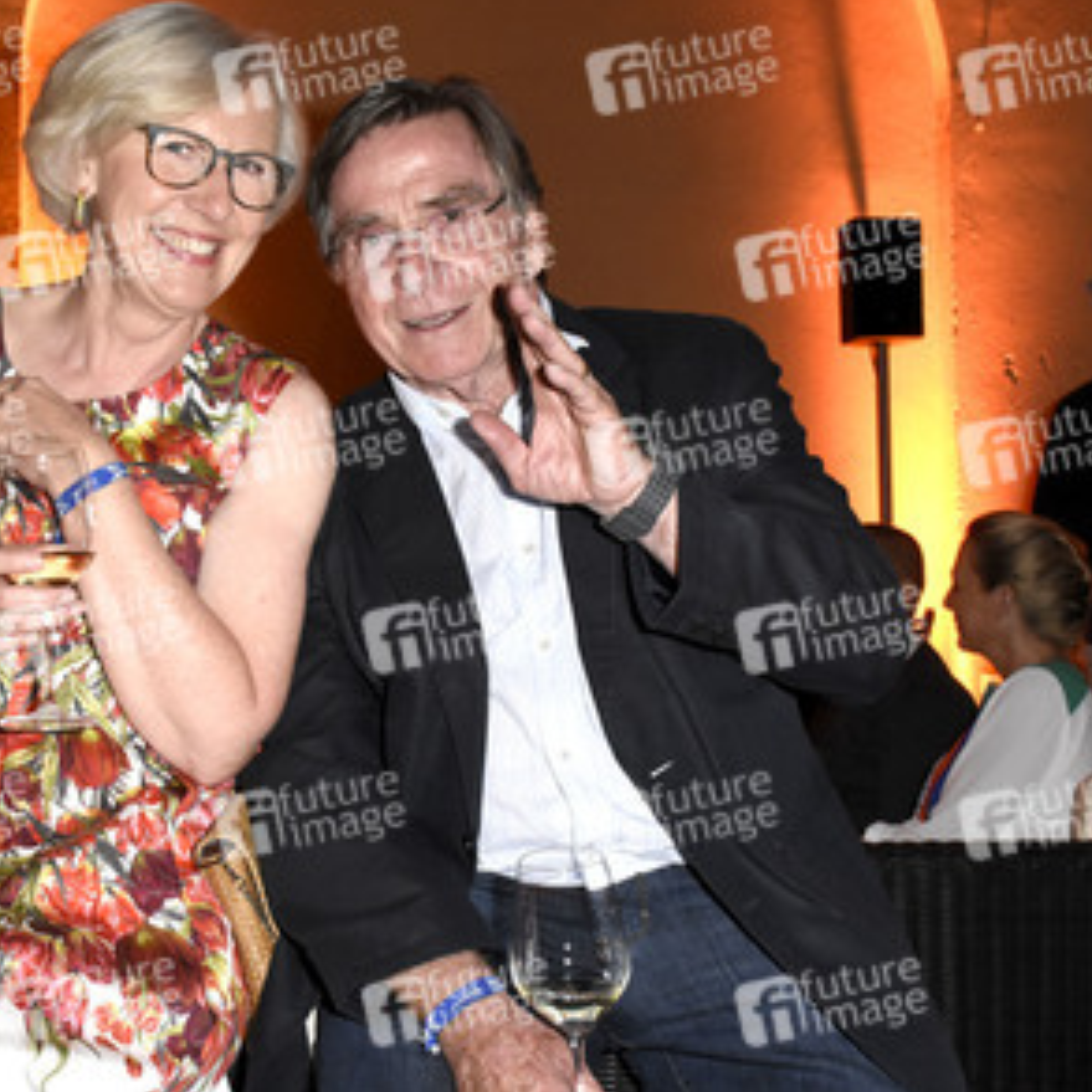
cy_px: 537
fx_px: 1677
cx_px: 360
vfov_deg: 36.1
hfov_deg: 35.7
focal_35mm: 47
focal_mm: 24
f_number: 6.3
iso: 3200
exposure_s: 1/60
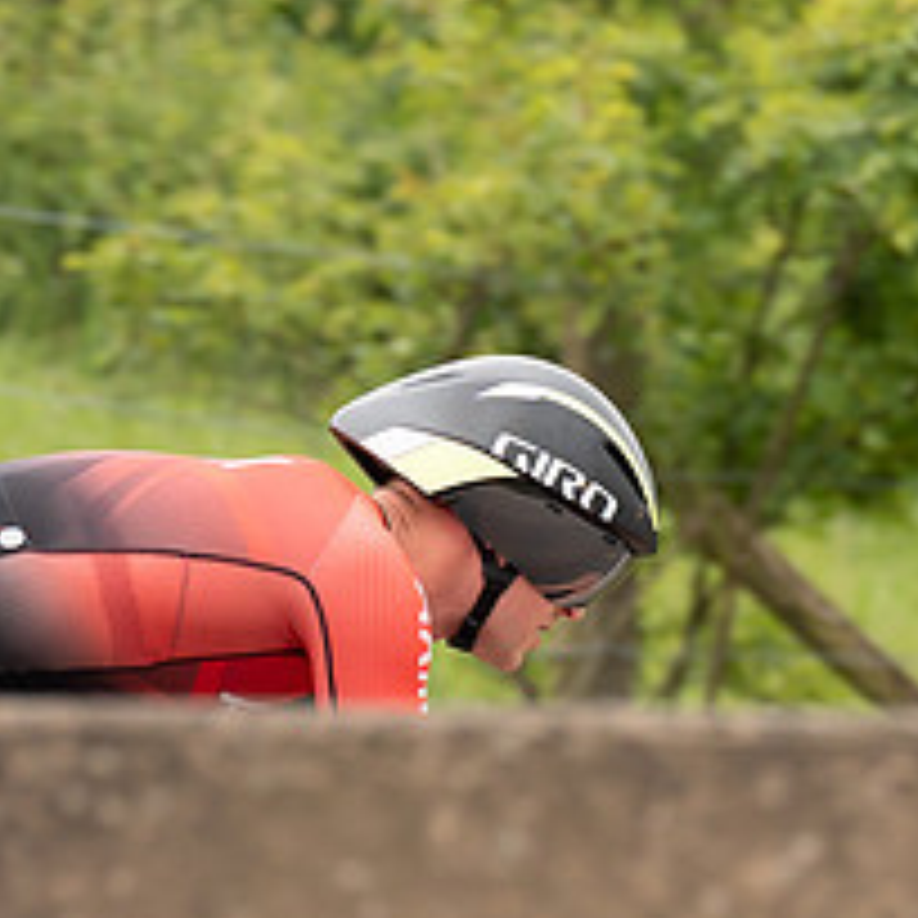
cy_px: 684
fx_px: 27183
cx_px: -126
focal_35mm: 906
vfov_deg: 1.9
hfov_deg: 1.9
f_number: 3.5
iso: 500
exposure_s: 1/1000
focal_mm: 200
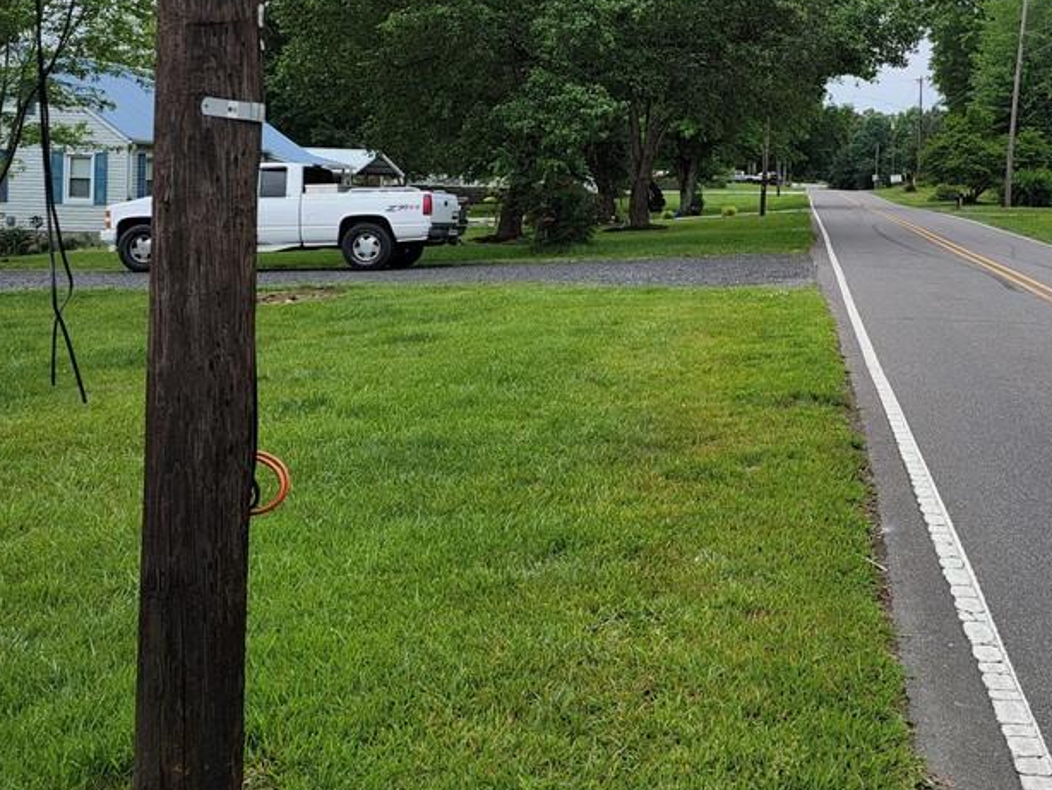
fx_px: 1216
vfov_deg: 35.2
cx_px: 790
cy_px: 199
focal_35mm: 40
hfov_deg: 45.2
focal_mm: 6.7
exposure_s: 1/814
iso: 16
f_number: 1.8
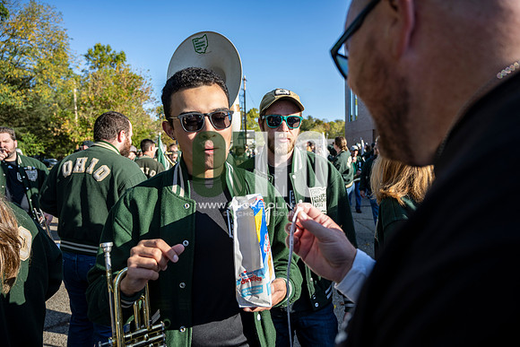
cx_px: 260
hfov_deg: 73.7
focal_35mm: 24
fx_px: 347
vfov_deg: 53.2
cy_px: 174
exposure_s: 1/500
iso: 125
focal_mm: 24
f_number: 4
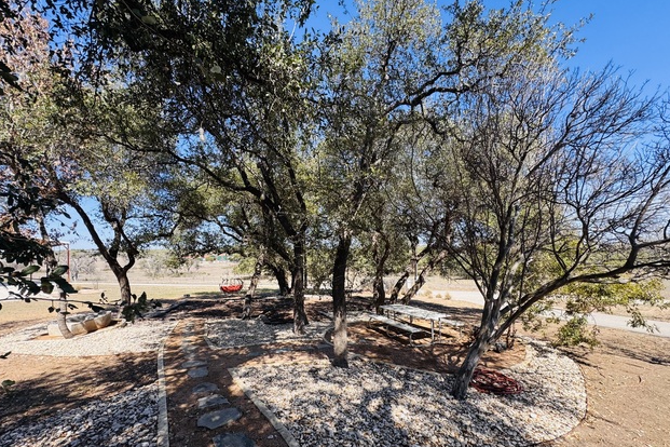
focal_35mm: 15
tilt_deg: +0.5
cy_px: 252
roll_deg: +1.8
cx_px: 329
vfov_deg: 77.0
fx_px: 279
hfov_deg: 100.4
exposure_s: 1/518
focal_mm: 2.22
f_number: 2.2
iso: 40
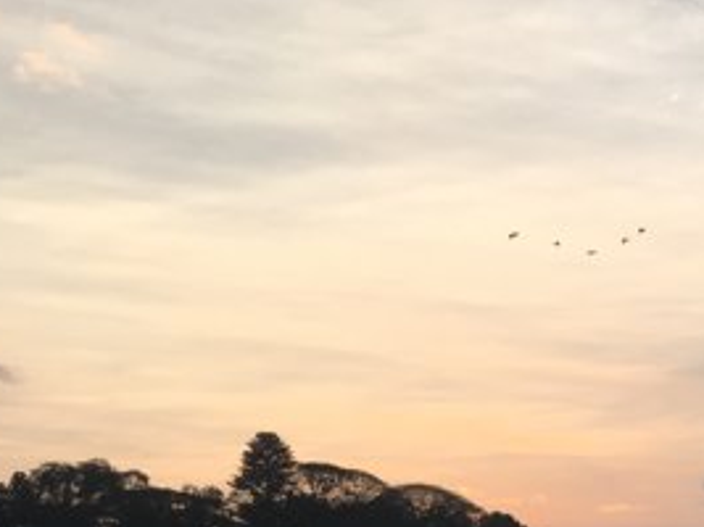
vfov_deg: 16.0
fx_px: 1769
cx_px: 804
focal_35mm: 87
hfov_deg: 21.2
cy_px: 698
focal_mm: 4.15
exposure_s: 1/316
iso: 25
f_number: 2.2
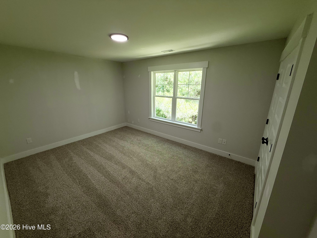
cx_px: 158
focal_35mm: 14
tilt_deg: -13.9
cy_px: 119
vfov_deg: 85.7
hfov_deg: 102.1
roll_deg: -0.2
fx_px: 128
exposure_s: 1/120
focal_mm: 2.22
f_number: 2.2
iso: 64
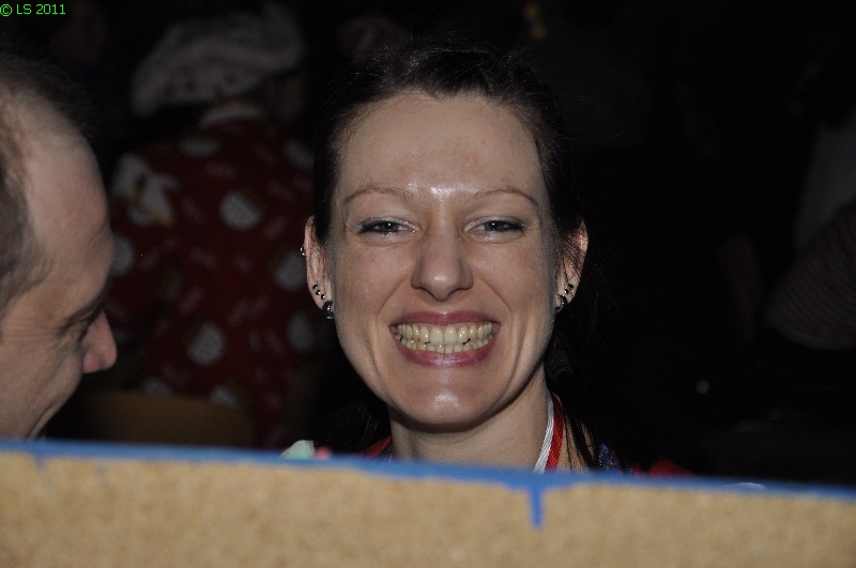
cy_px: 284
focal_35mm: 105
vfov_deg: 13.0
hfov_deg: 19.5
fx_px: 2493
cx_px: 428
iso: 400
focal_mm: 70
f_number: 5.3
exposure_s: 1/60
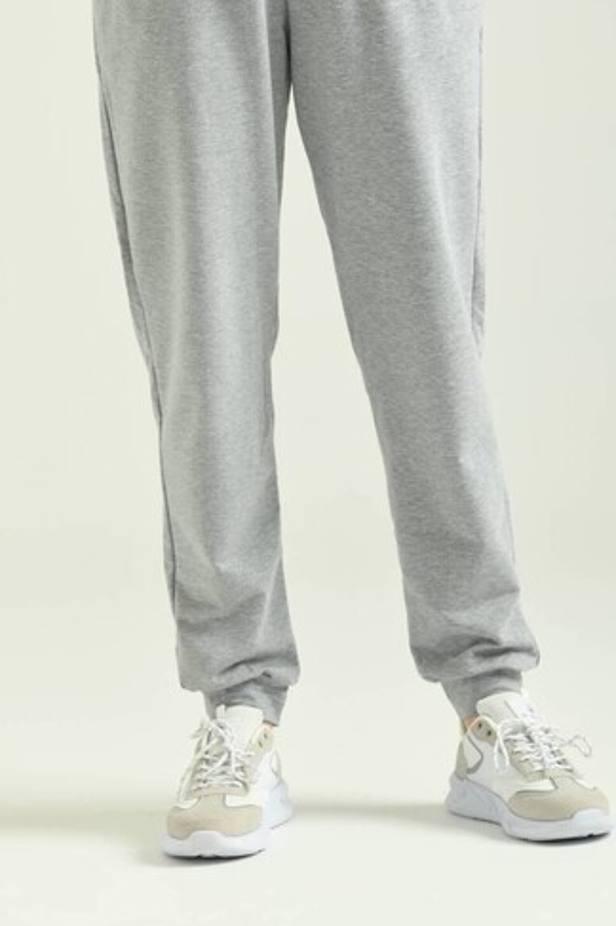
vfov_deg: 10.9
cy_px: 299
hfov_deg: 7.3
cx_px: 293
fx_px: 4832
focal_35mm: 188
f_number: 5.6
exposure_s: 1/160
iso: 125
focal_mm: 122
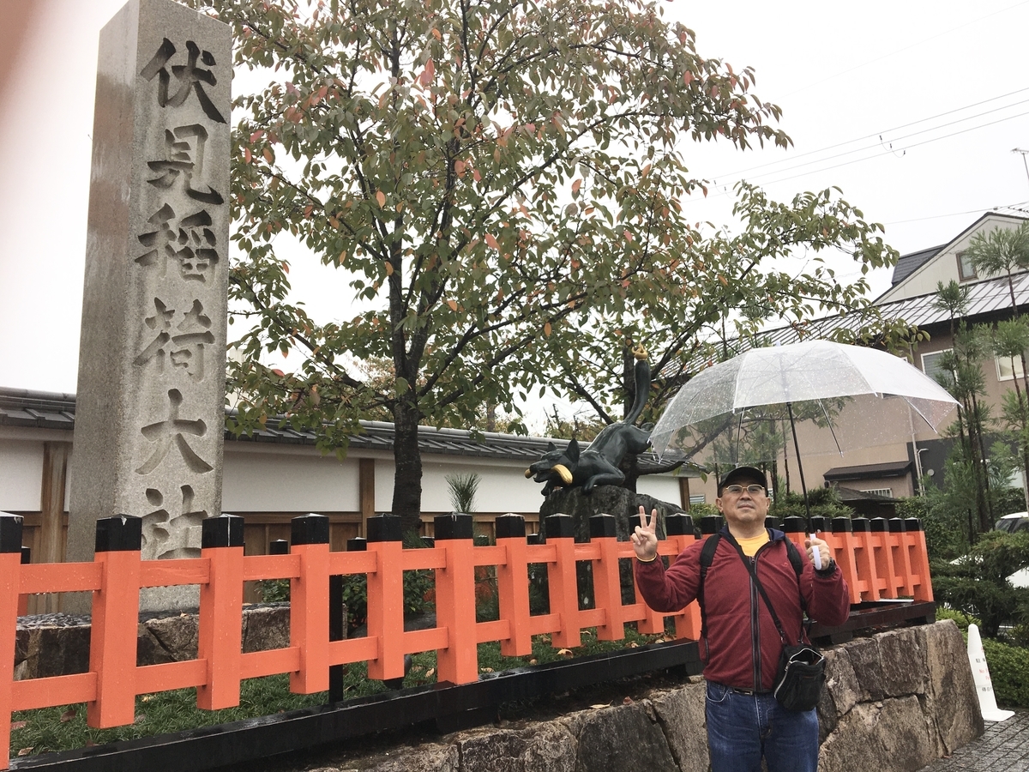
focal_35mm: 29
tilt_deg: +11.7
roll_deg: +1.9
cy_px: 386
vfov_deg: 48.2
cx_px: 514
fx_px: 862
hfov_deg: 61.7
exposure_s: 1/379
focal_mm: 4.15
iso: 25
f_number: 2.2
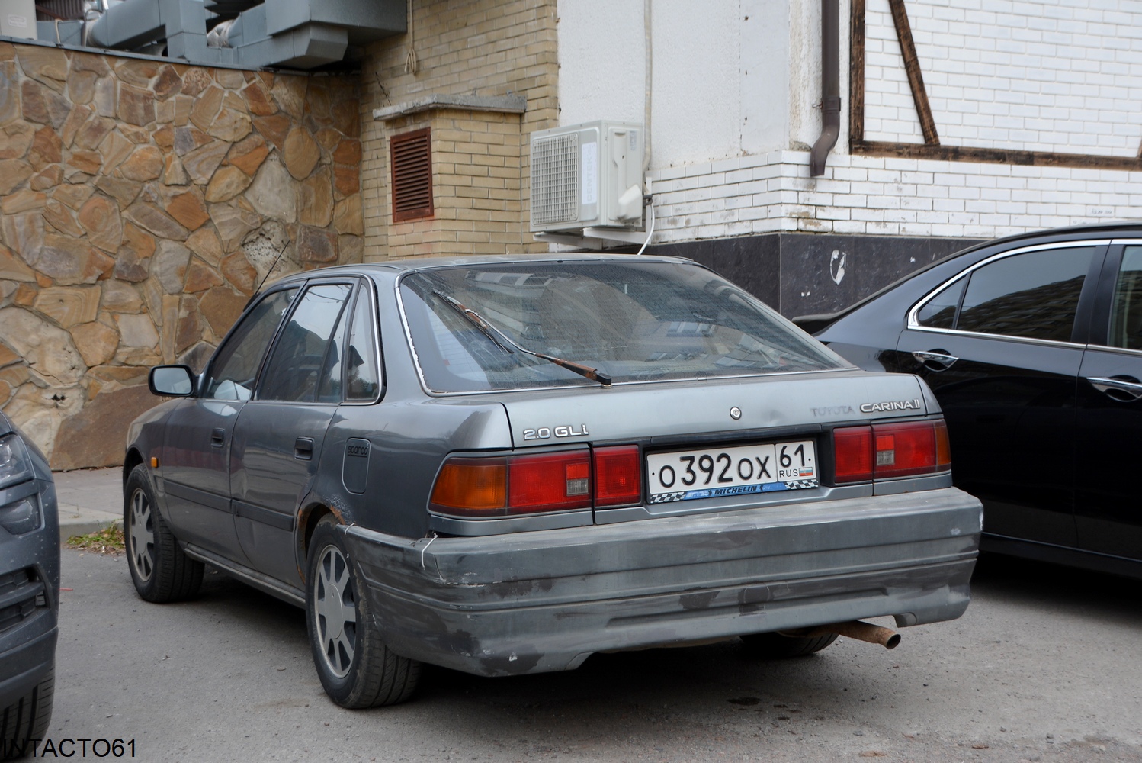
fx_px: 1809
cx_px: 571
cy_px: 382
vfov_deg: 23.8
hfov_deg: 35.0
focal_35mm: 57
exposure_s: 1/125
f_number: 5.6
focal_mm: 38
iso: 200
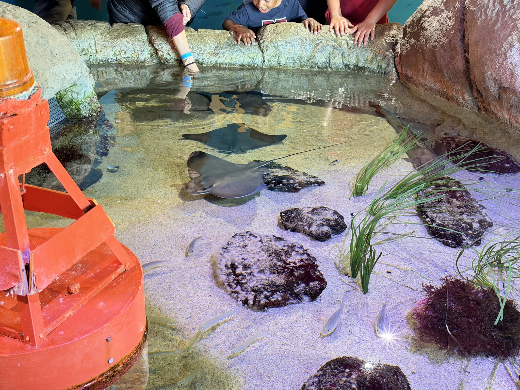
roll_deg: -0.8
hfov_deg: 39.7
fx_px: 721
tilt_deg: -23.3
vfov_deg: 30.3
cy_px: 195
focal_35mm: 48
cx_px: 260
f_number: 1.8
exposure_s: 1/38
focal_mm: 6.93
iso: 250
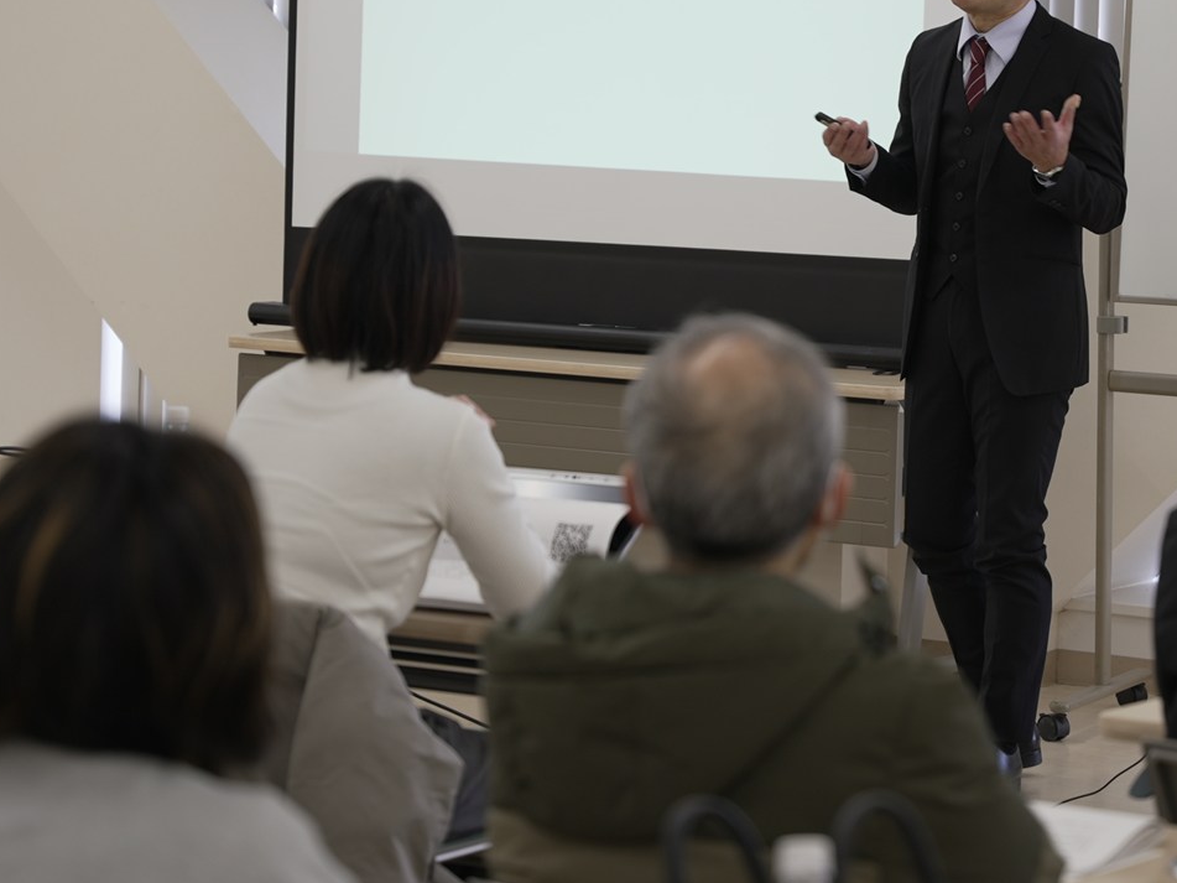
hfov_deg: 14.5
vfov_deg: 10.9
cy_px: 213
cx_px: 853
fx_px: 4624
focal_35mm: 136
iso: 100
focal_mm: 70
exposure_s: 1/100
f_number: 2.8
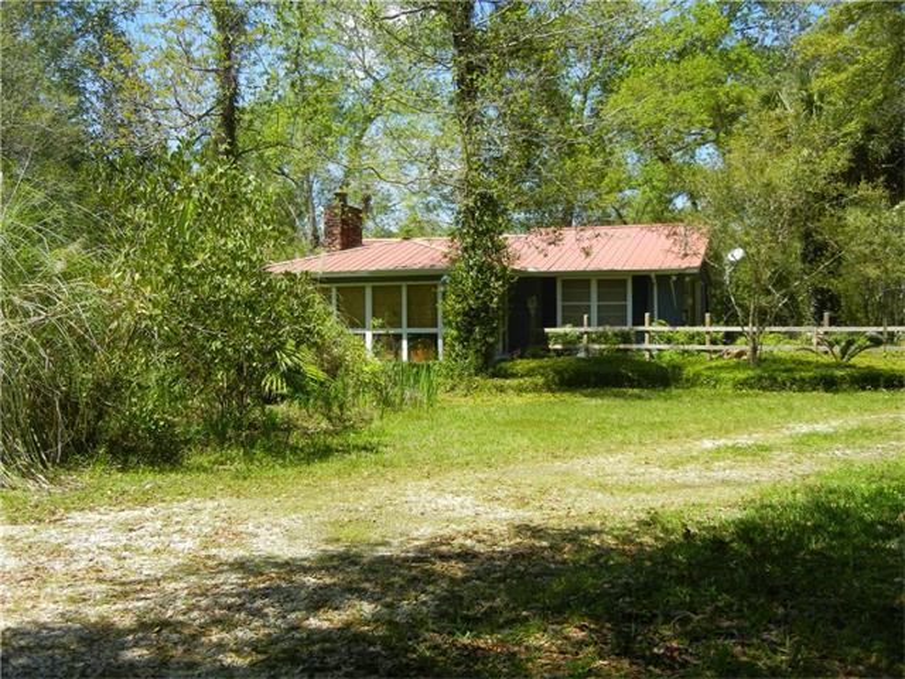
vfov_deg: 36.8
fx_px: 1020
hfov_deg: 47.9
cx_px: 452
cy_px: 340
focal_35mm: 39
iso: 160
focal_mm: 7.1
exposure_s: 1/770
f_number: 3.7
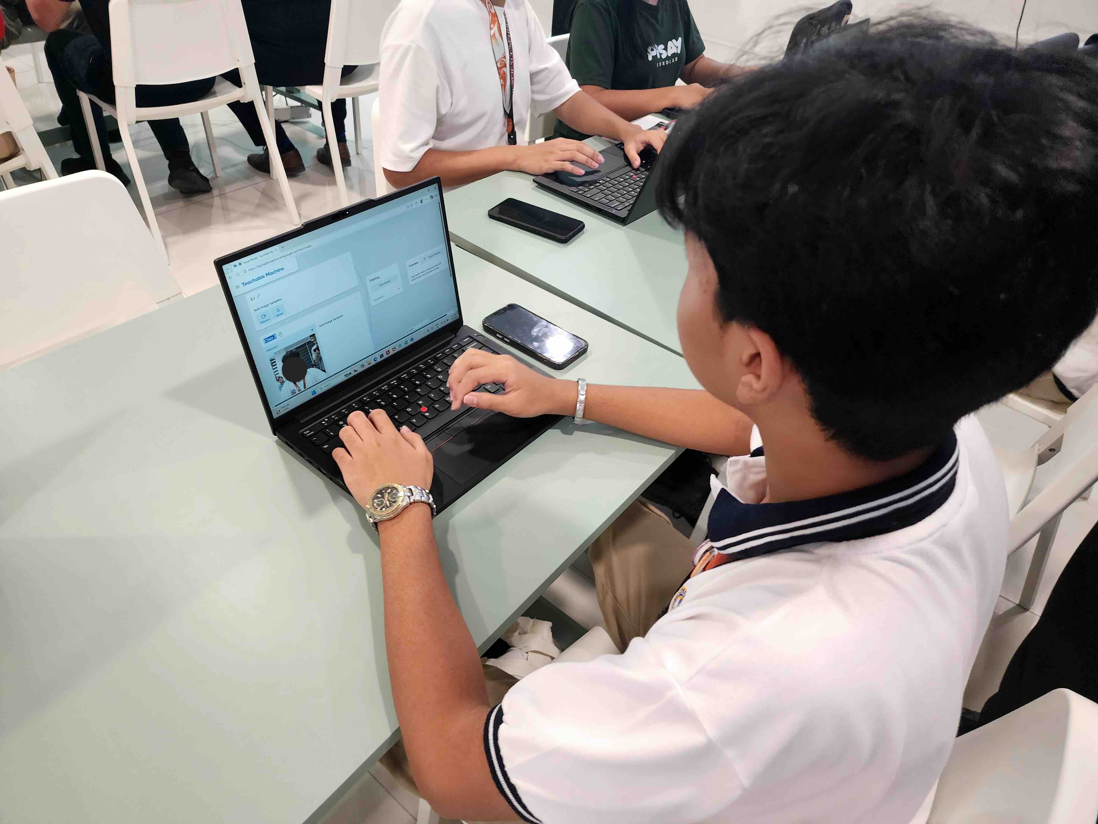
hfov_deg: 73.9
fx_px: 730
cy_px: 412
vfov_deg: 58.9
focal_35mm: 23
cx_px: 549
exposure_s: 1/120
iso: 400
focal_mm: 6.4
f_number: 1.8
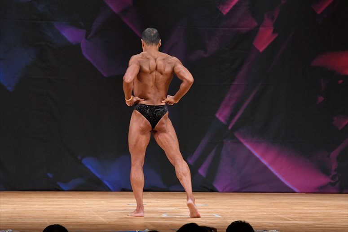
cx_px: 174
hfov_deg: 7.6
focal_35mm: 270
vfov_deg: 5.1
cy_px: 116
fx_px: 2609
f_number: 5.6
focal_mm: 180
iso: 3200
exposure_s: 1/400
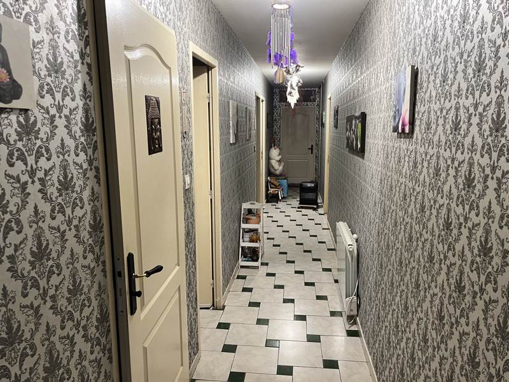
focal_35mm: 26
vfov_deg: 53.1
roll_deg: +0.4
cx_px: 254
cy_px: 191
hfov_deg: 67.3
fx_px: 382
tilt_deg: -8.7
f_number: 1.6
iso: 200
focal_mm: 5.1
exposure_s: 1/60
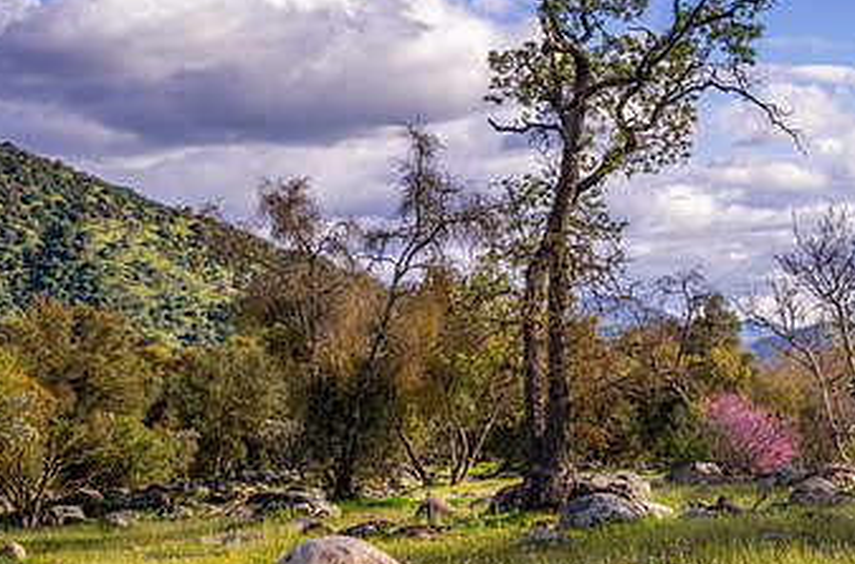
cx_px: 709
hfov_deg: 24.9
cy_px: 397
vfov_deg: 16.9
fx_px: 1894
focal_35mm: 80
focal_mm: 45
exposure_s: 1/30
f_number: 9
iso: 64
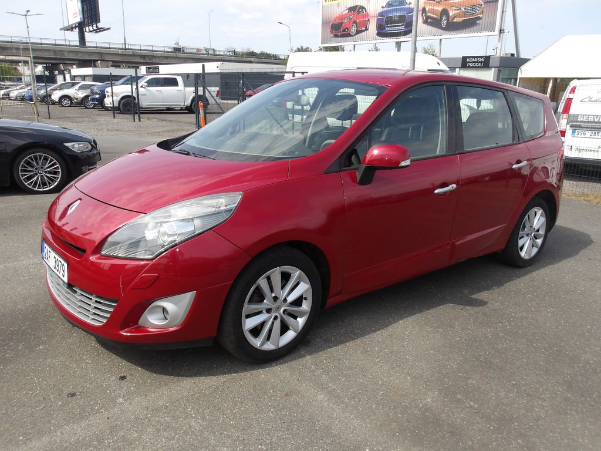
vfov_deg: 51.4
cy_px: 226
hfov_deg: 65.3
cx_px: 300
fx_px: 469
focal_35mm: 27
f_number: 3
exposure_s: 1/958
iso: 100
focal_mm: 4.9
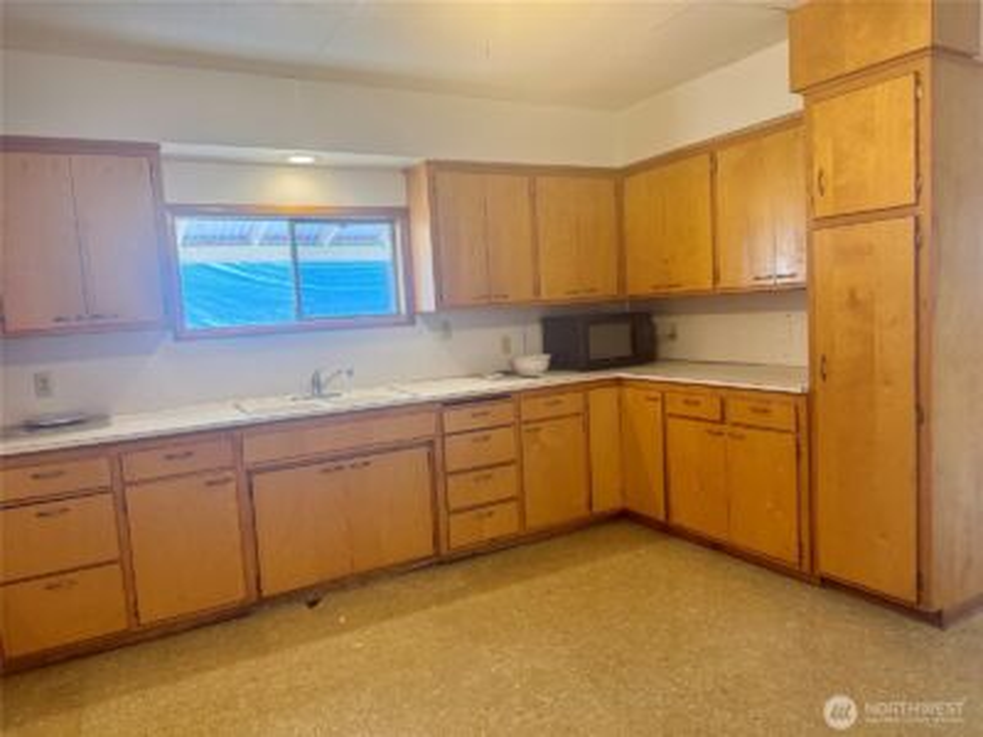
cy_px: 368
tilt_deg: -6.6
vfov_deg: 56.8
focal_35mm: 24
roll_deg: +3.6
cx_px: 492
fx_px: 682
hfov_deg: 71.6
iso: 160
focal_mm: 6.76
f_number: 1.78
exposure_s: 1/60
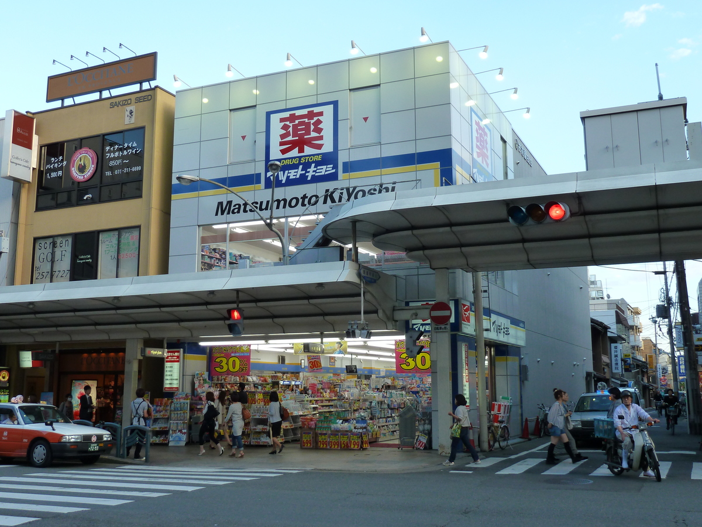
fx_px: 750
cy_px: 264
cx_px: 351
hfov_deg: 50.1
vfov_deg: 38.7
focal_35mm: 37
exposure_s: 1/125
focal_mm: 6.1
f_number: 3.6
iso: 125
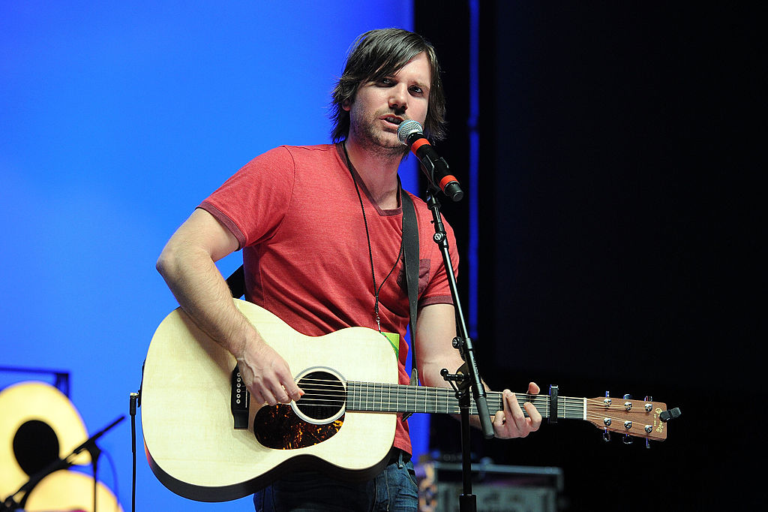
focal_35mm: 140
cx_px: 384
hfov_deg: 14.7
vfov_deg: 9.8
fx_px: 2986
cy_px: 256
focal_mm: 140
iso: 3200
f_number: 4
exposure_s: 1/320
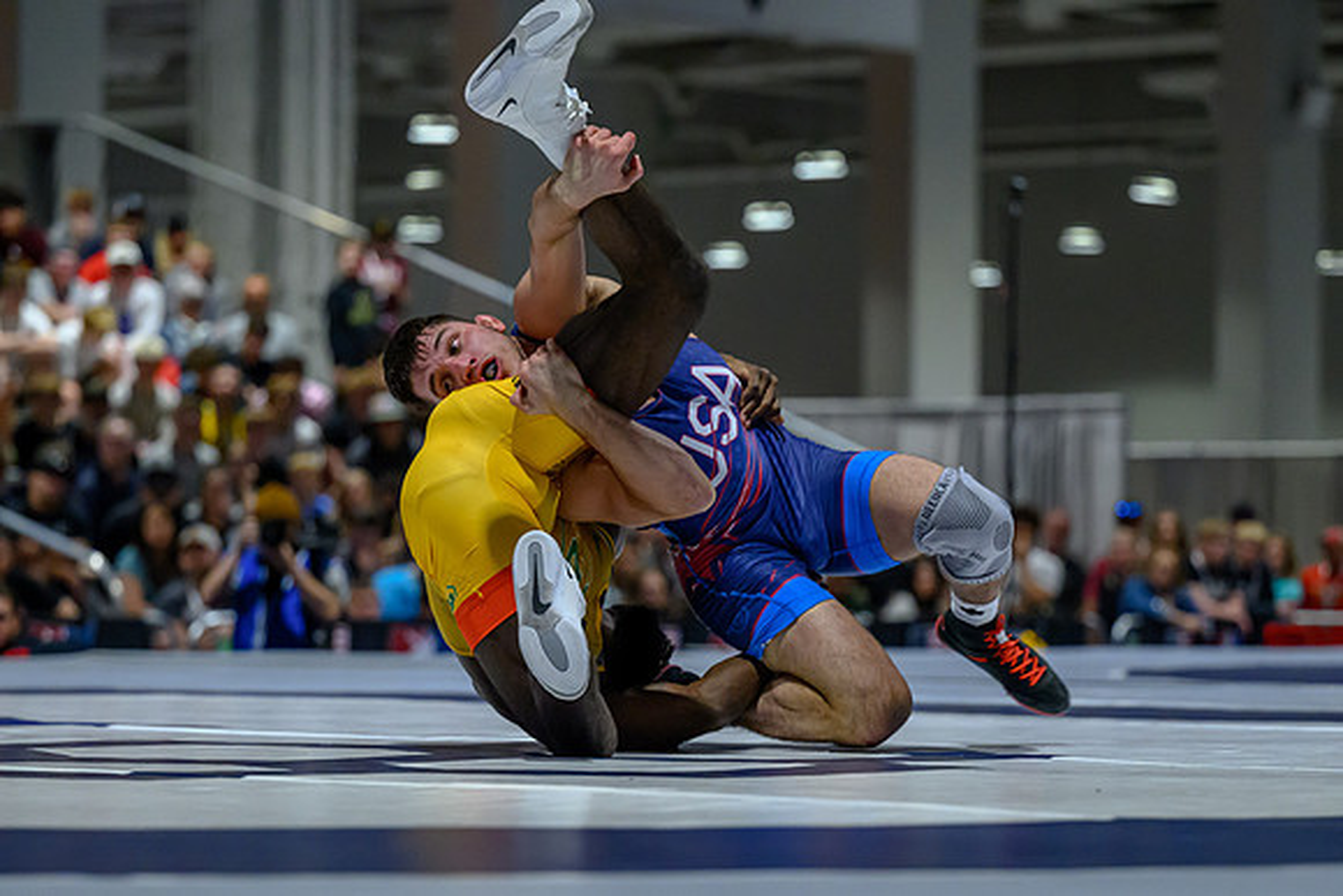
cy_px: 610
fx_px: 5607
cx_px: 683
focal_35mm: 150
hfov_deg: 13.7
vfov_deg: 9.1
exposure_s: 1/640
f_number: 2.8
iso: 4500
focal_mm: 110
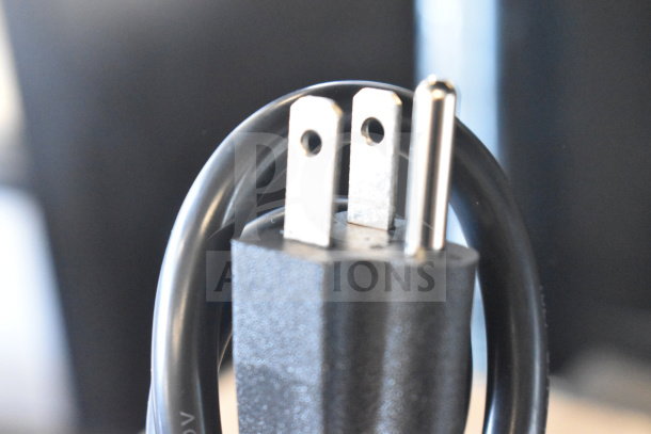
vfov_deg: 16.6
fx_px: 1492
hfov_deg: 24.6
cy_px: 217
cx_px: 326
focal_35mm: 82
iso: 10000
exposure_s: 1/100
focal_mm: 55
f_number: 5.6
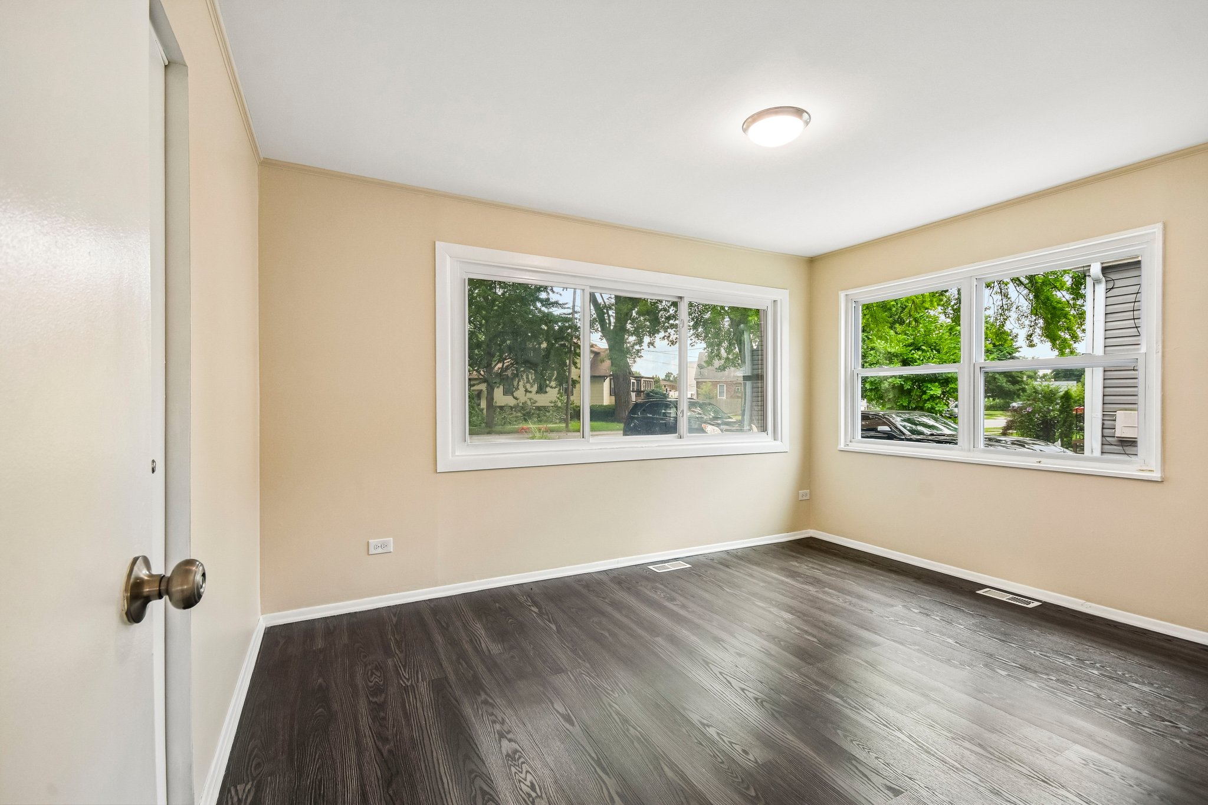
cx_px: 604
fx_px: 503
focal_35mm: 15
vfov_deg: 77.3
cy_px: 402
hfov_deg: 100.4
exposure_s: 1/40
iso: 400
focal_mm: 10
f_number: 8
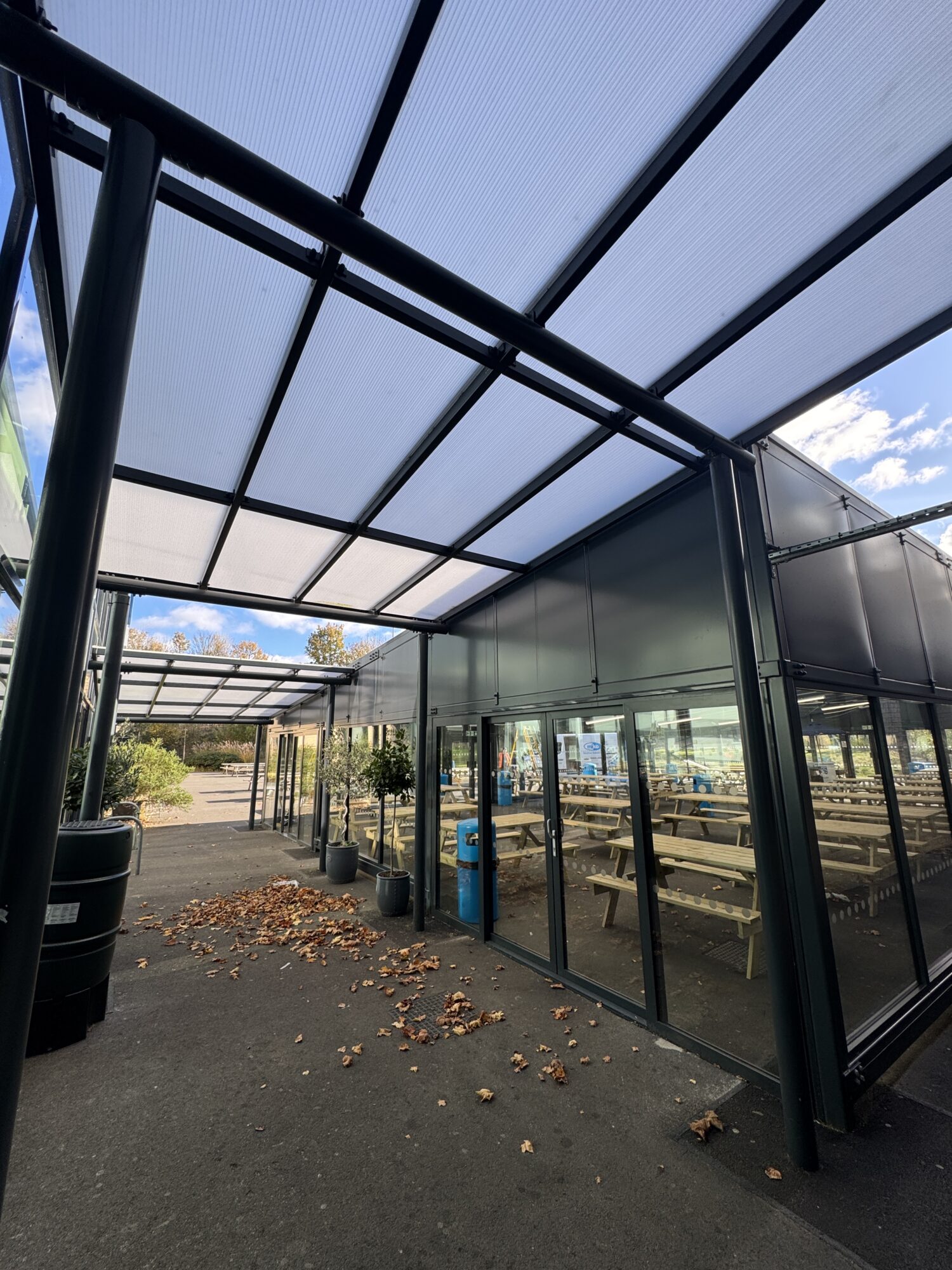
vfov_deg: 102.1
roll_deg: +0.4
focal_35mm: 14
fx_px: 513
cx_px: 476
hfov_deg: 85.7
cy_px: 635
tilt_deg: +12.7
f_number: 2.2
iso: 40
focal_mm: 2.22
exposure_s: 1/307
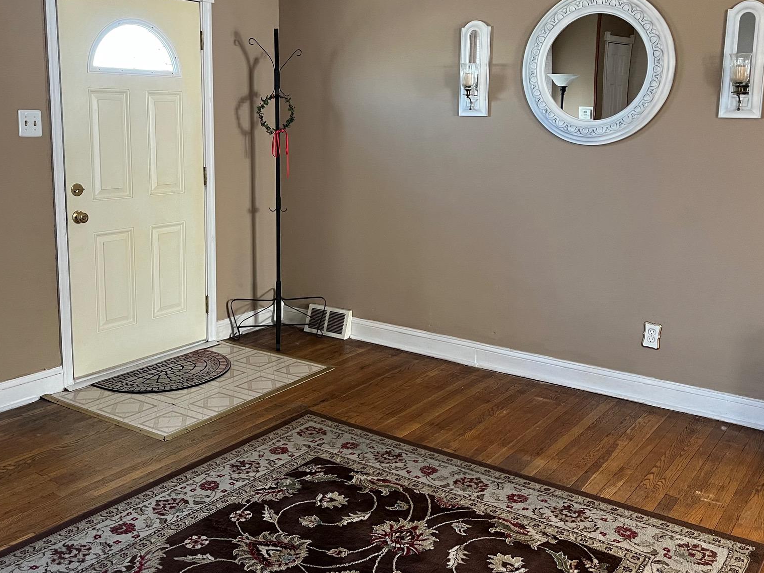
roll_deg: -0.4
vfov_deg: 40.5
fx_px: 773
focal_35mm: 35
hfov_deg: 52.6
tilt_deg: -8.8
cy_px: 222
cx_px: 364
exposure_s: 1/60
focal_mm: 5.1
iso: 250
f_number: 1.6
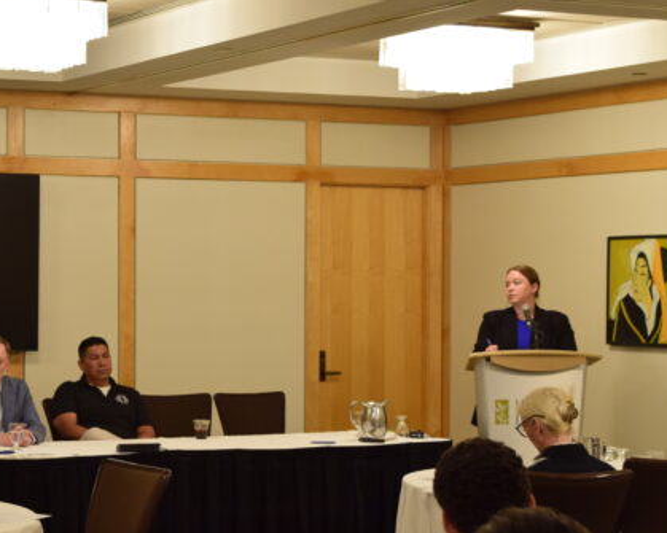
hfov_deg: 19.4
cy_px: 305
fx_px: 1934
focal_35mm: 98
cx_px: 127
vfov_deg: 15.7
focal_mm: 38
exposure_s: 1/15
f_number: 6.3
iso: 1000
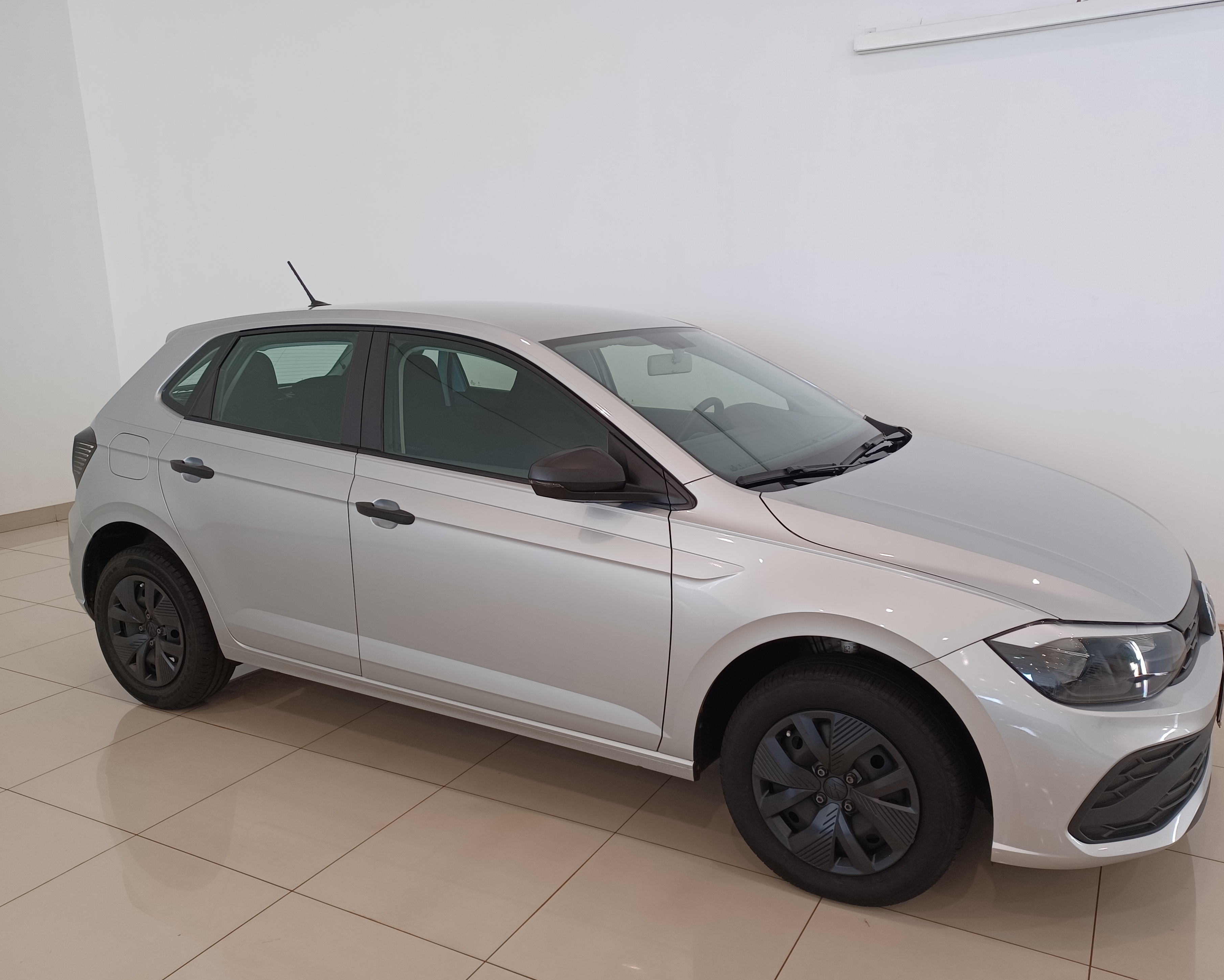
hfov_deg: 64.0
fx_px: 978
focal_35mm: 27
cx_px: 647
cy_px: 506
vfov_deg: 53.2
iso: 160
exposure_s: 1/60
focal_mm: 4.6
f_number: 1.8
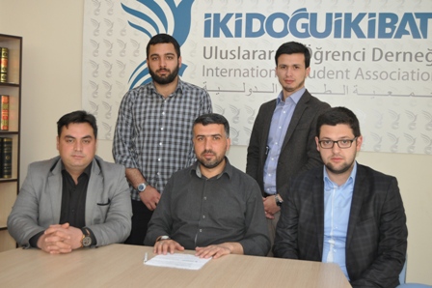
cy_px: 144
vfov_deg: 29.8
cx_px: 216
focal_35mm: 45
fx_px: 540
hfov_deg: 43.6
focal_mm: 30
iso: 800
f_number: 4.2
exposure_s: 1/80
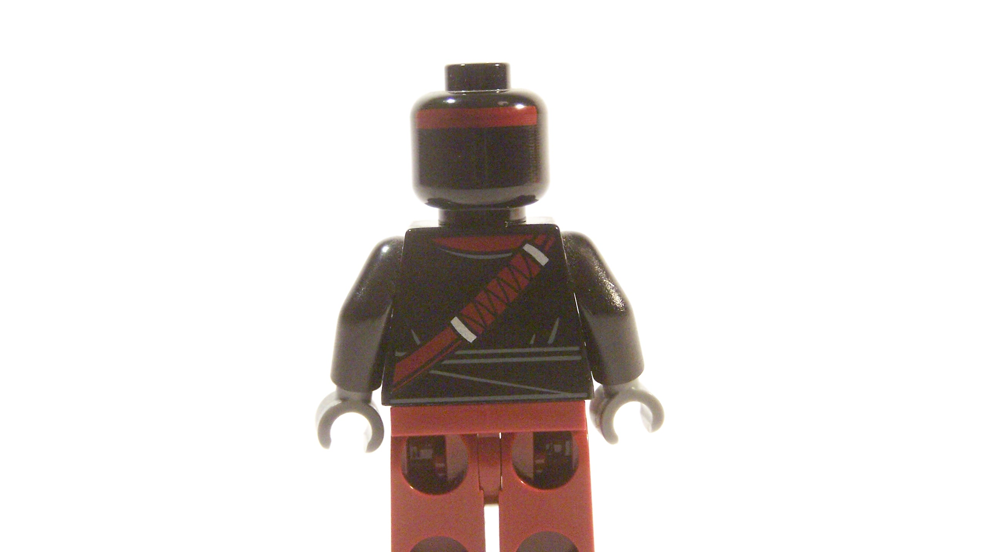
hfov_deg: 23.7
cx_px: 489
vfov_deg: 13.4
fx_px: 2341
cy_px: 313
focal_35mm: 90
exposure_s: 1/30
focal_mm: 13.7
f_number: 3.2
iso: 400
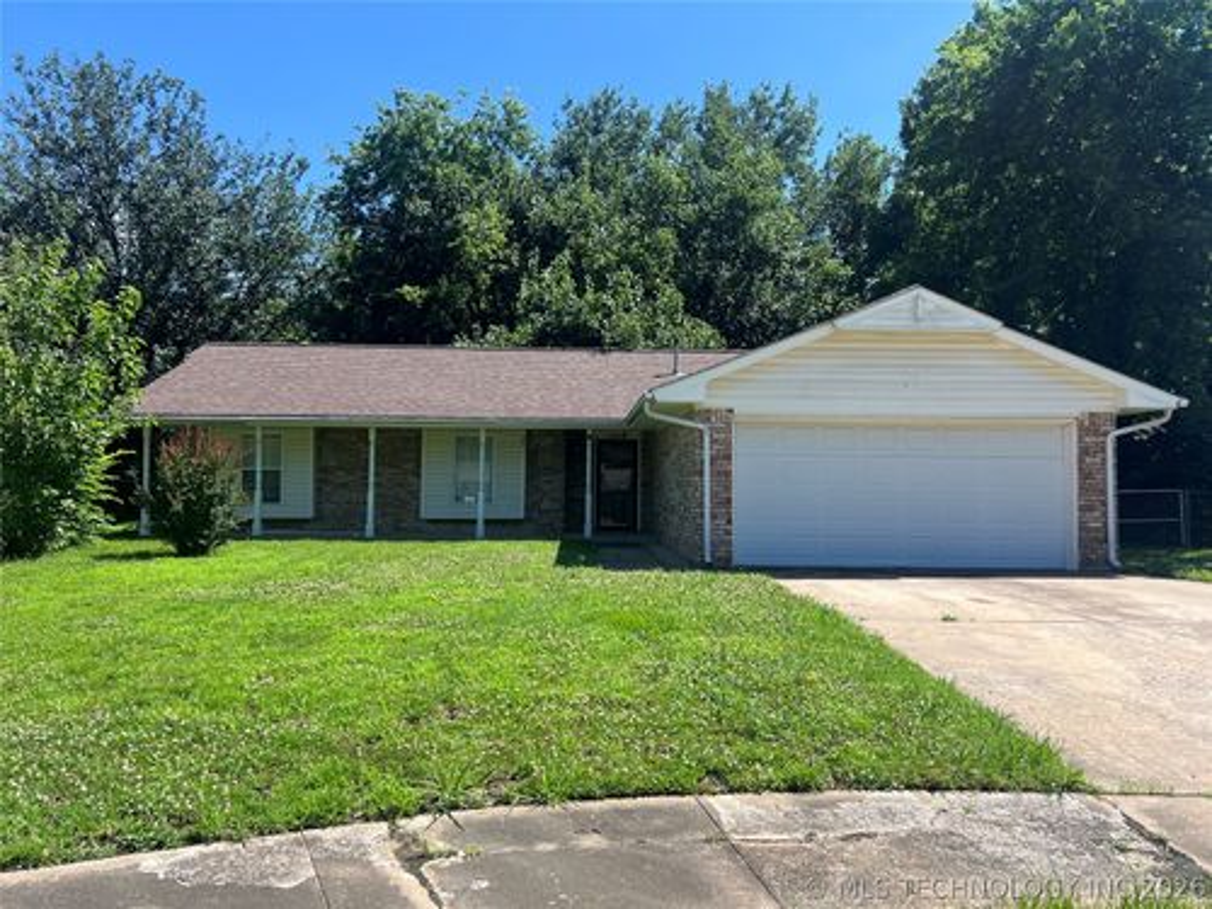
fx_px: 910
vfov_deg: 53.1
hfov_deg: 67.3
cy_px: 454
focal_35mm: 26
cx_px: 606
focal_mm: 5.7
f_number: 1.5
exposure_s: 1/2457
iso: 50
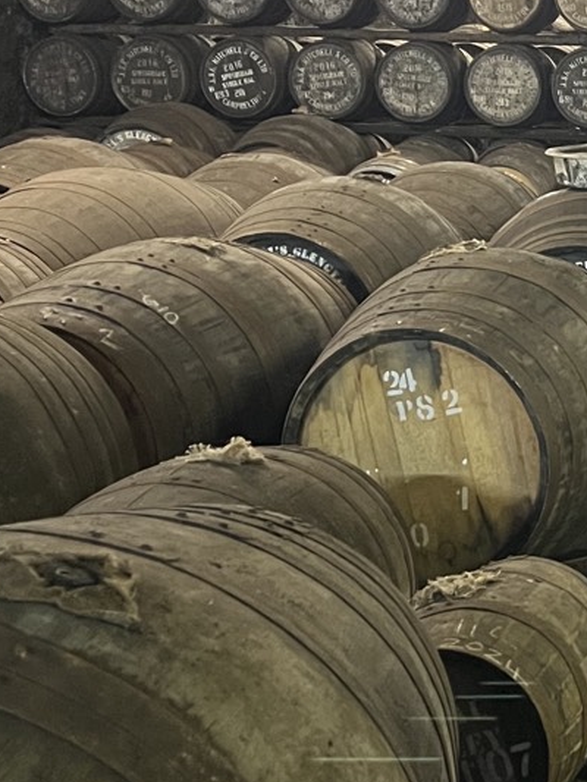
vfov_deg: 25.0
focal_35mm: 78
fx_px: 1763
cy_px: 310
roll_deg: -0.1
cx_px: 744
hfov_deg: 17.8
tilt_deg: -9.8
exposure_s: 1/25
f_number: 1.5
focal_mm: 5.7
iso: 640
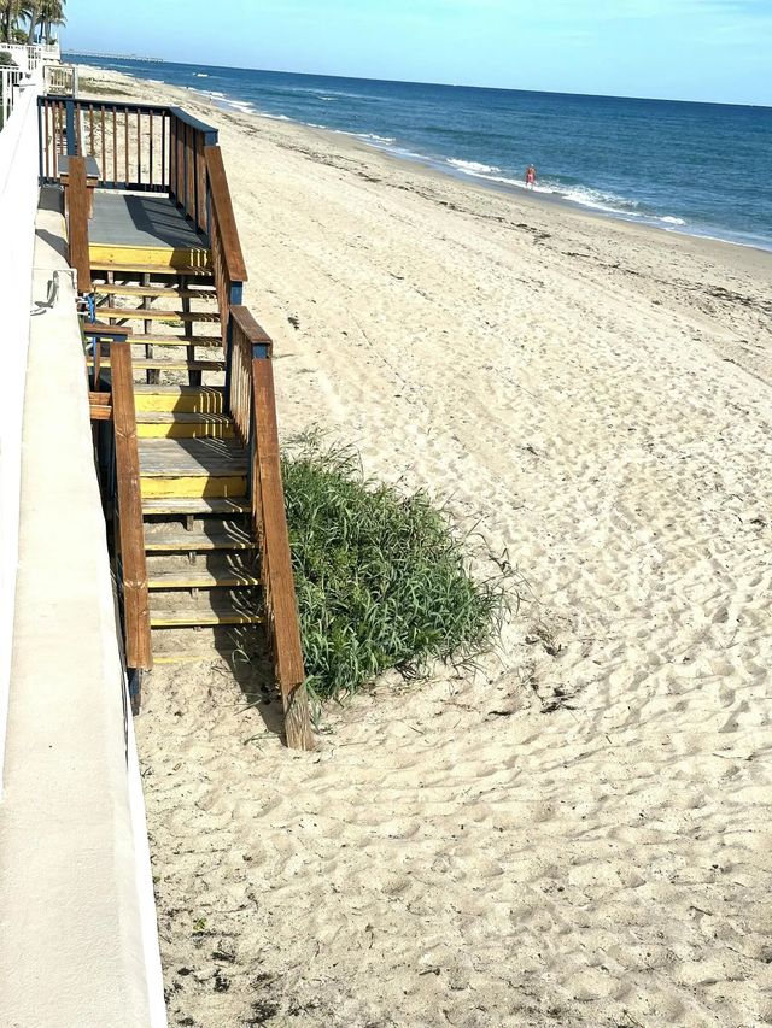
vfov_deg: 39.7
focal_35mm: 48
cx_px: 386
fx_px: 1427
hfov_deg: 30.3
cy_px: 514
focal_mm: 6.86
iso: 64
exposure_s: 1/8197
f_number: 1.78
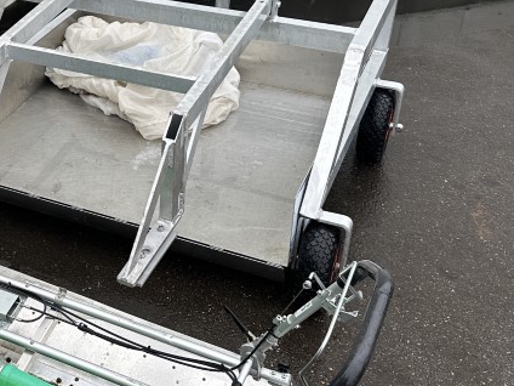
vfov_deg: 25.1
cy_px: 123
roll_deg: +3.2
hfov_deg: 31.1
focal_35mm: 58
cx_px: 13
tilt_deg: -29.1
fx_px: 861
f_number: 1.78
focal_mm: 6.86
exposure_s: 1/460
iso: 80
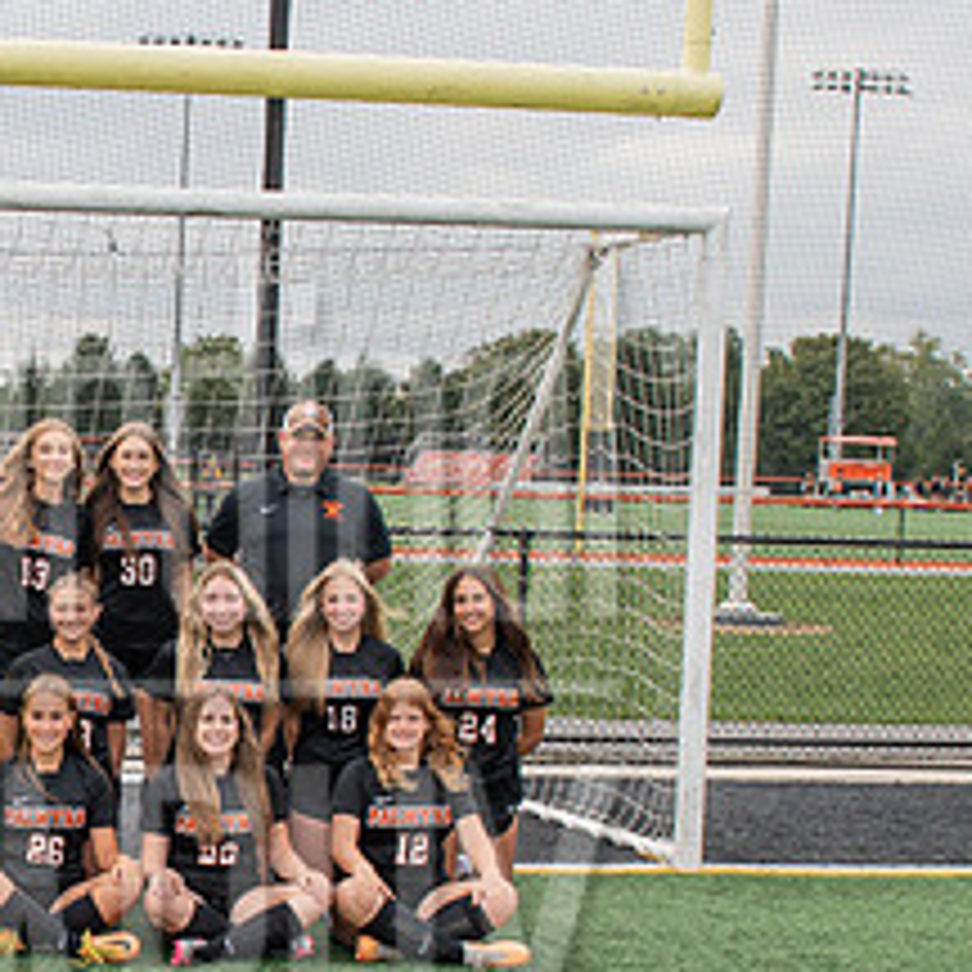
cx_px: -116
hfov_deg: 21.0
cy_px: 736
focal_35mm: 78
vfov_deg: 22.0
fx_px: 2478
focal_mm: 24
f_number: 7.1
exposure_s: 1/250
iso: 250
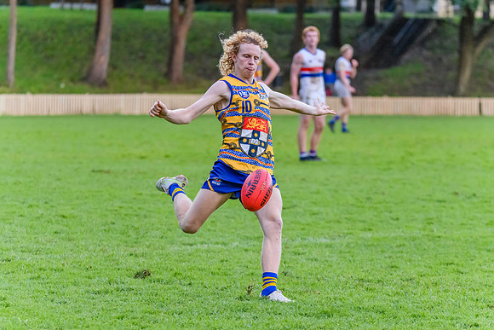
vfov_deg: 6.4
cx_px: 255
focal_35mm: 216
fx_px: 2963
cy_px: 165
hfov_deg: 9.5
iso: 9000
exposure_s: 1/1600
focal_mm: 200
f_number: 5.3
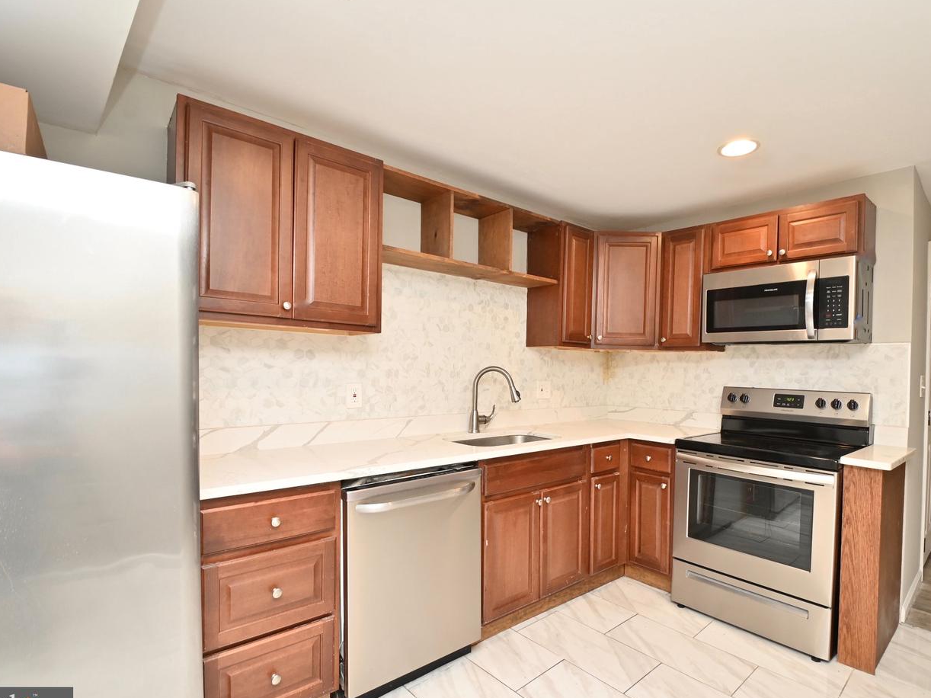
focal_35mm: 17
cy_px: 360
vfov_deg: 74.7
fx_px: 457
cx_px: 503
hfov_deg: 90.9
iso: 200
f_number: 7.1
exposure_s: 1/15
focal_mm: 10
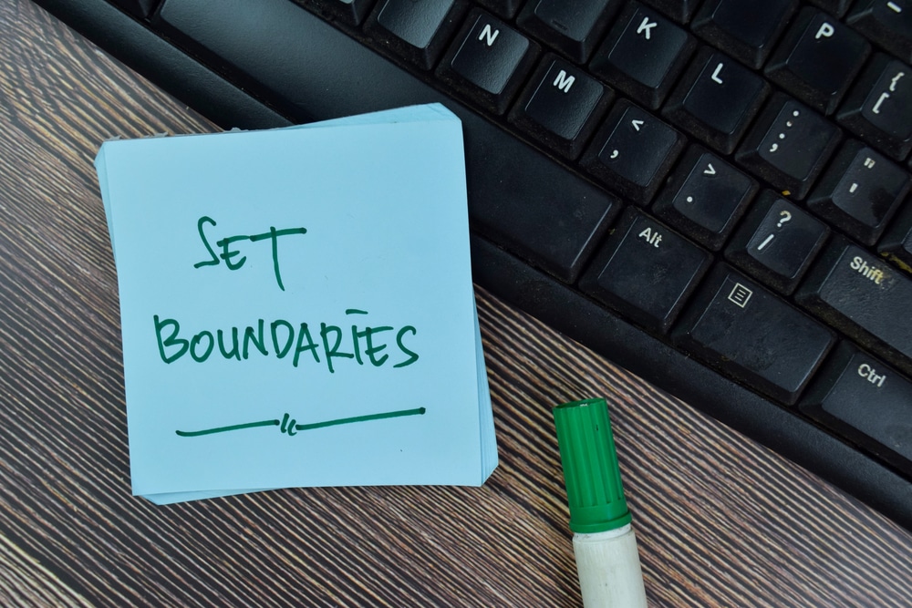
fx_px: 988
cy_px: 304
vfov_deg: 34.2
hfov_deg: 49.5
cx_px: 456
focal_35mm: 39
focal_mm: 26
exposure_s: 1/80
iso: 800
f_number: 8
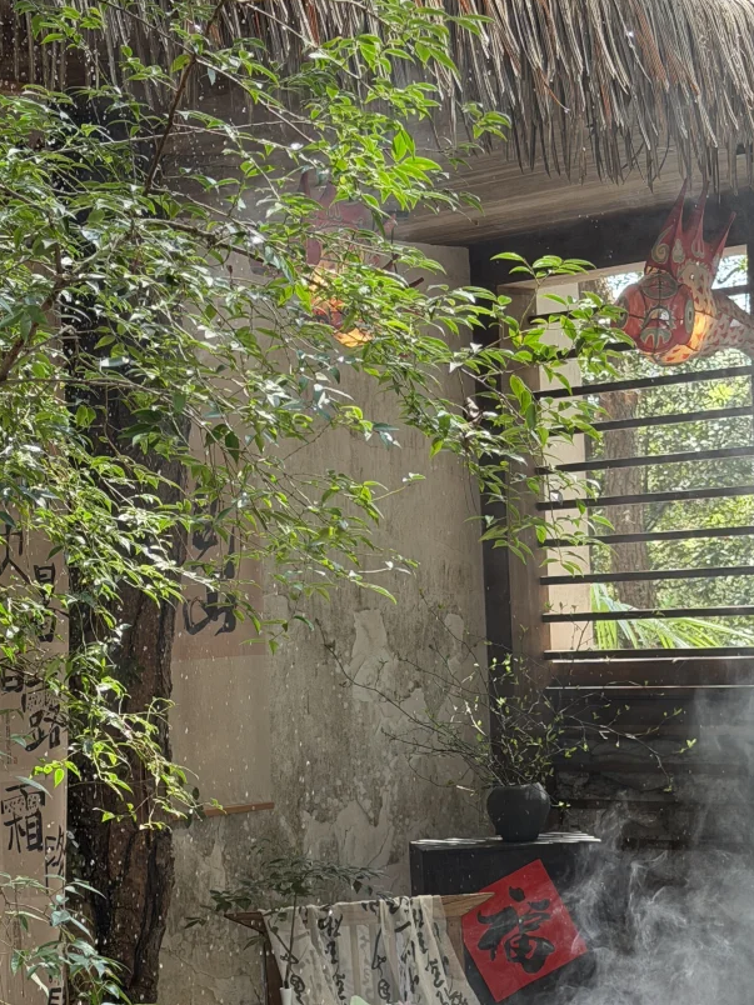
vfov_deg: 22.6
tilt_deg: -3.0
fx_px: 2498
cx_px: 394
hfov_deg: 17.2
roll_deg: +2.3
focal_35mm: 86
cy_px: 725
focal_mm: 6.76
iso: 160
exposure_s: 1/224
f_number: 1.78
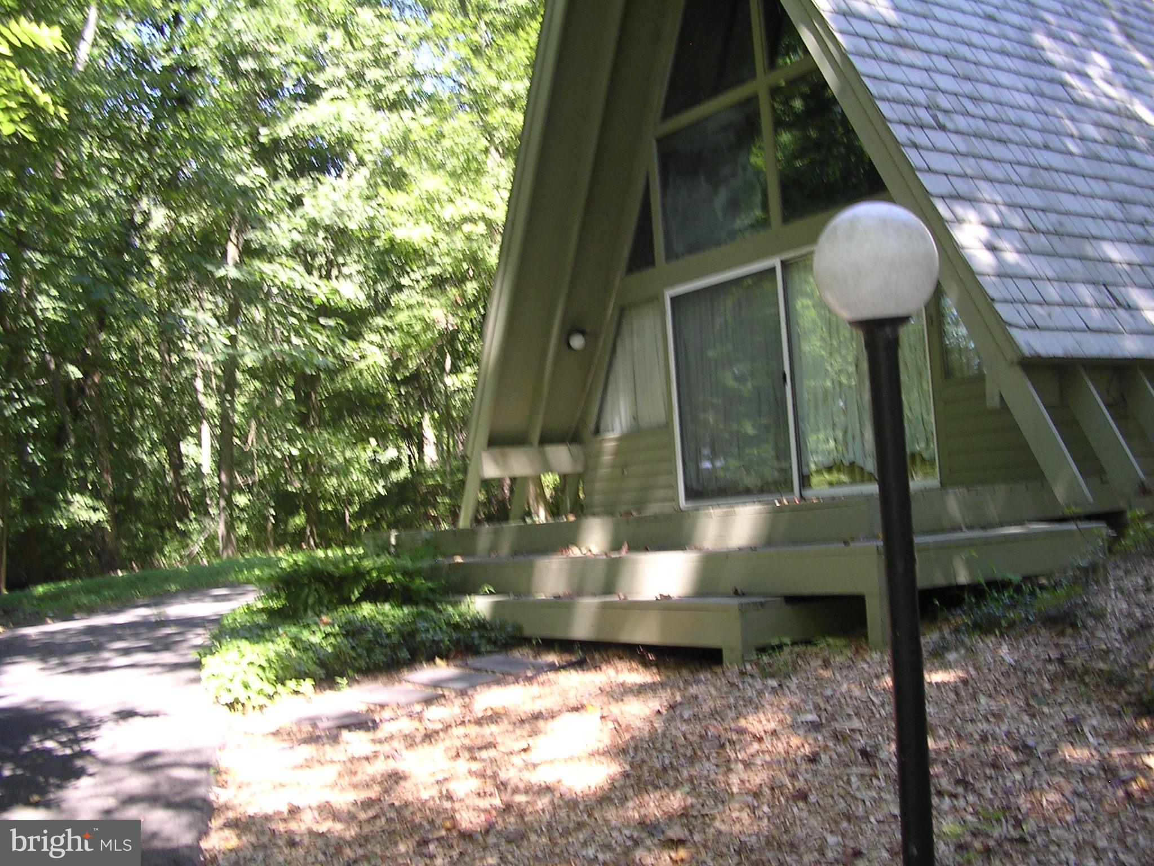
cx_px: 577
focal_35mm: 38
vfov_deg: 37.7
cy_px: 433
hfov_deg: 49.0
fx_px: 1267
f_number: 2.8
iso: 100
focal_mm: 5.8
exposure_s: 1/54
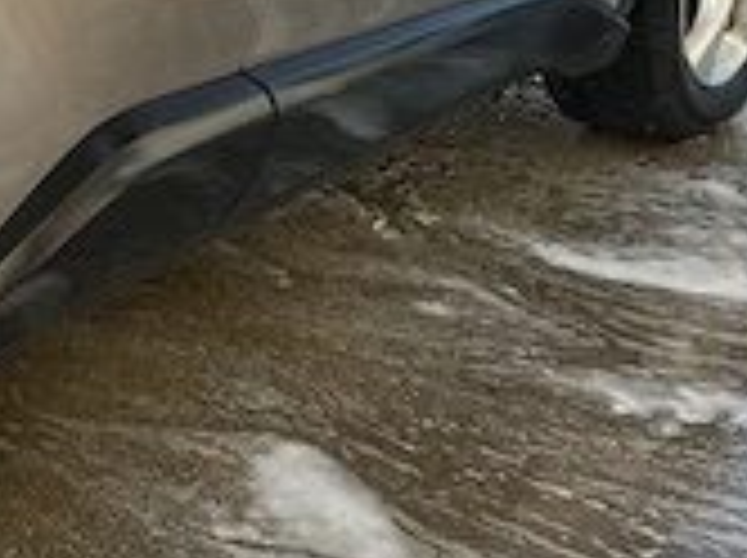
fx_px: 2026
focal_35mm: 94
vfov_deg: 15.4
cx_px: -464
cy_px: 22
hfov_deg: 18.0
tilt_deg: -17.4
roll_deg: +2.9
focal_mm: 5.1
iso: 50
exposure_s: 1/710
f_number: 1.6
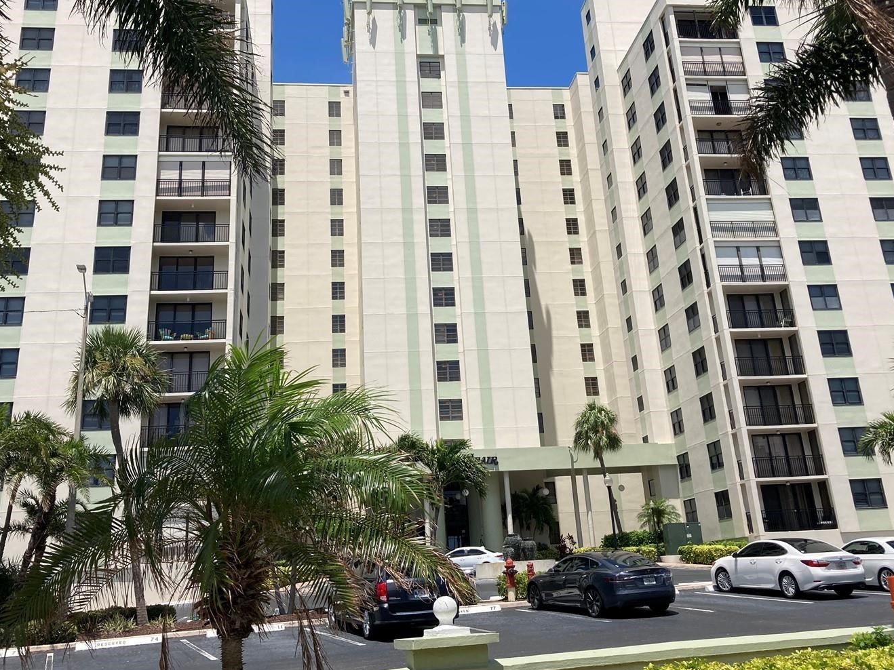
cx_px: 433
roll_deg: +1.7
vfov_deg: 41.6
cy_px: 265
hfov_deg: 54.0
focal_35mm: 34
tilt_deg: +21.0
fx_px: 878
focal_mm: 3.99
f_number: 1.8
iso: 20
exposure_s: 1/2315
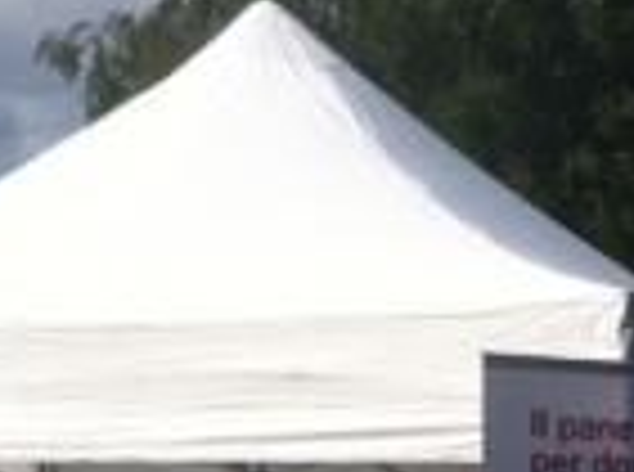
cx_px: 387
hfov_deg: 12.4
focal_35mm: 159
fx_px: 2905
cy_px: 827
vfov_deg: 8.9
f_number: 2.8
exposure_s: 1/2155
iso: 80
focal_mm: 3.85
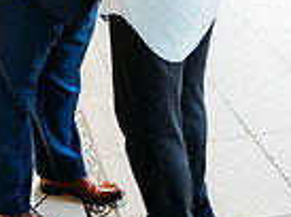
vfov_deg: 15.9
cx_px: 110
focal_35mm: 76
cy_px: -194
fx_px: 637
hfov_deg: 25.7
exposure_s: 1/160
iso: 400
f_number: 1.8
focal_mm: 24
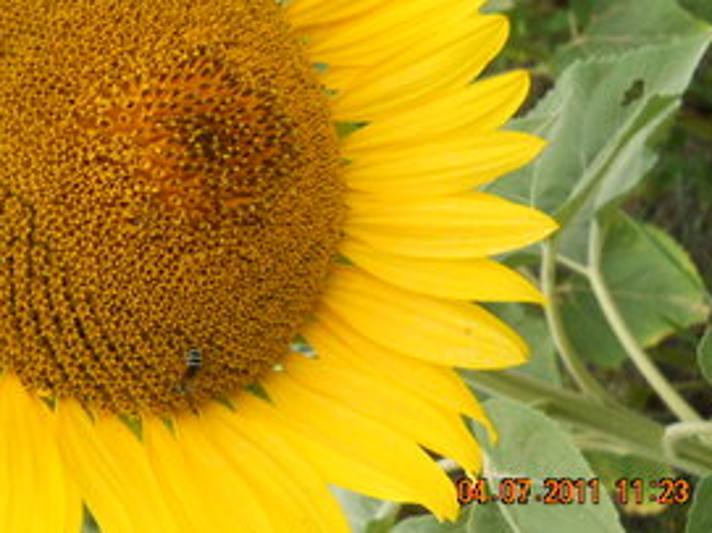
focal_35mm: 53
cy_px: 219
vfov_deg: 27.5
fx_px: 1090
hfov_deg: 36.0
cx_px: 265
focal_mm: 6.72
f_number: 3.1
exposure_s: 1/320
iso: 80
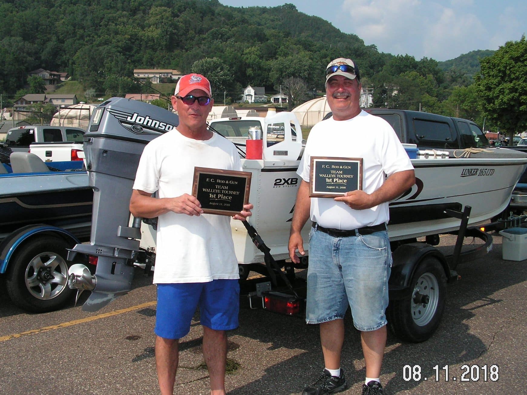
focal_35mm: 36
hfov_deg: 51.3
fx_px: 548
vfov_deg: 39.7
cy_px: 198
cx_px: 264
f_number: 4.8
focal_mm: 6
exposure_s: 1/640
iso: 64
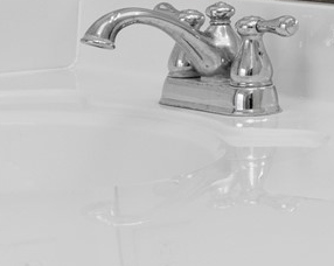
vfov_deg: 9.5
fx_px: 1550
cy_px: -163
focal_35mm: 157
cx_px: 765
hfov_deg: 10.7
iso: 400
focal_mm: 22
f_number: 8
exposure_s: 1/13
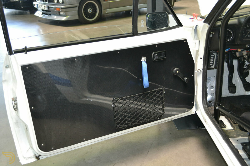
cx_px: 125
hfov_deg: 45.0
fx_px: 302
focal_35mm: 44
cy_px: 83
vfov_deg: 30.8
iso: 560
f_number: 4.5
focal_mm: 29
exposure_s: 1/60
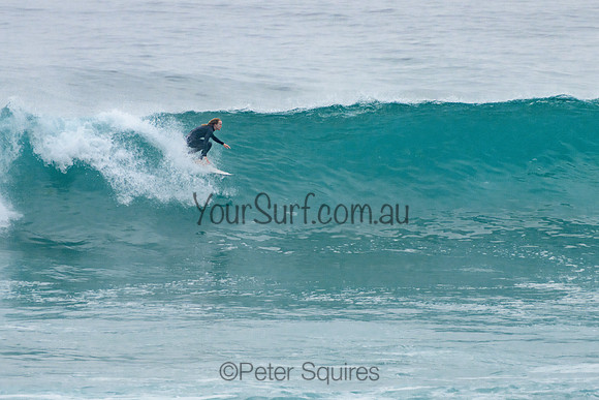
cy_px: 155
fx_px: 9144
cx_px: 320
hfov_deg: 3.8
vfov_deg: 2.5
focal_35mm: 549
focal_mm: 400
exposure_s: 1/1250
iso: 500
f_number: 5.6
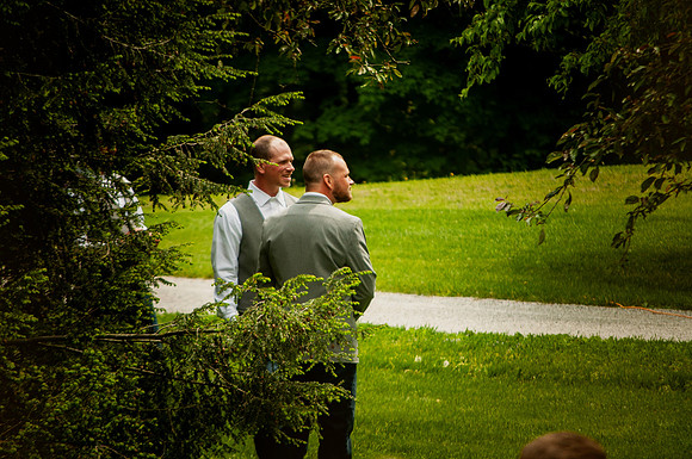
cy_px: 230
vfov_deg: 4.6
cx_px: 346
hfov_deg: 6.9
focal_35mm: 300
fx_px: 5759
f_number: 5.6
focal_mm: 200
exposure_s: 1/500
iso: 360
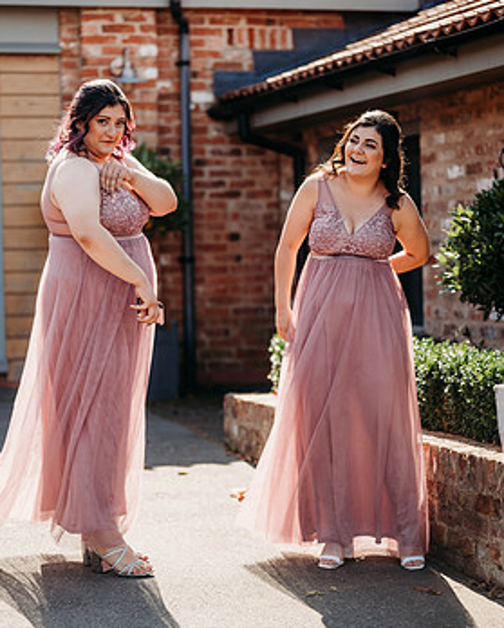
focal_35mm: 103
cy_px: 343
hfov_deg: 15.0
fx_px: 1918
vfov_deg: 18.6
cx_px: 236
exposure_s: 1/2000
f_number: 1.8
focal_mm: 85
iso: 100
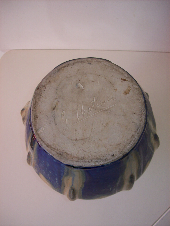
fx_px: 236
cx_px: 85
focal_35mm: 36
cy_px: 113
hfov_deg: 39.6
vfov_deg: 51.4
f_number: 2.7
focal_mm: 6
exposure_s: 1/64
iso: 80
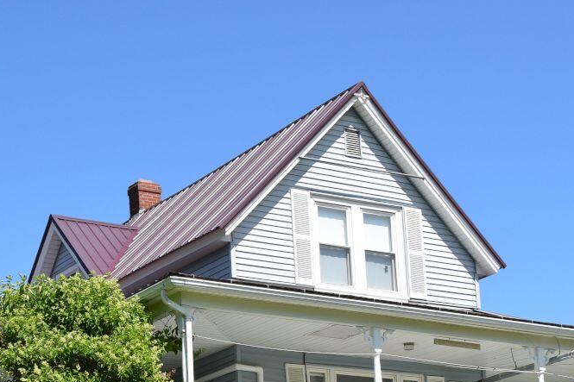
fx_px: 1564
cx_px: 249
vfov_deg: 13.7
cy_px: 410
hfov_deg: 20.8
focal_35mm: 98
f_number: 10
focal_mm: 29
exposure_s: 1/400
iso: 200
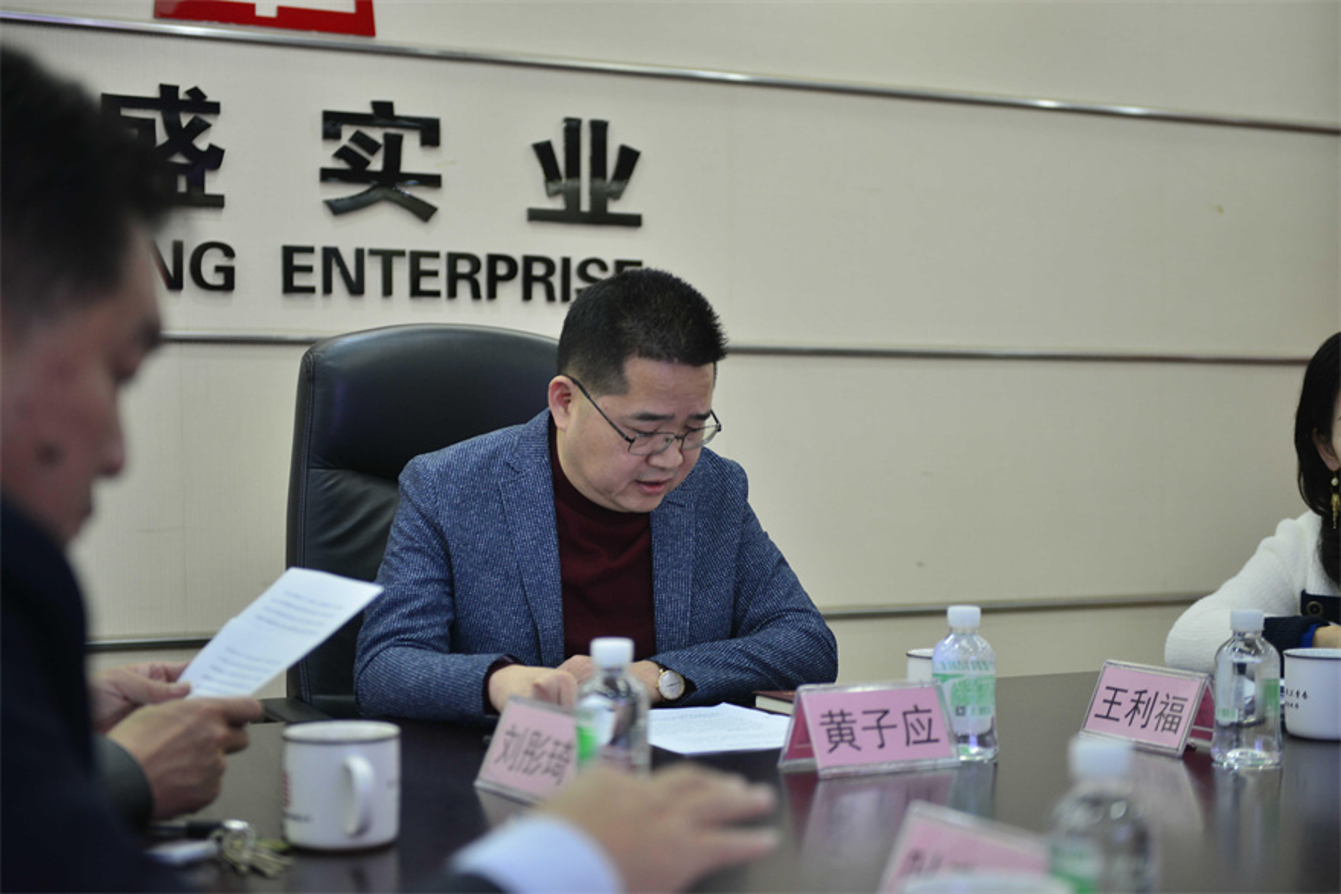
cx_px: 670
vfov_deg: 24.2
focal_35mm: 56
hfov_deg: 35.6
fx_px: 2086
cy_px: 447
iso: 1000
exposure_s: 1/125
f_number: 2.8
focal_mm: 56
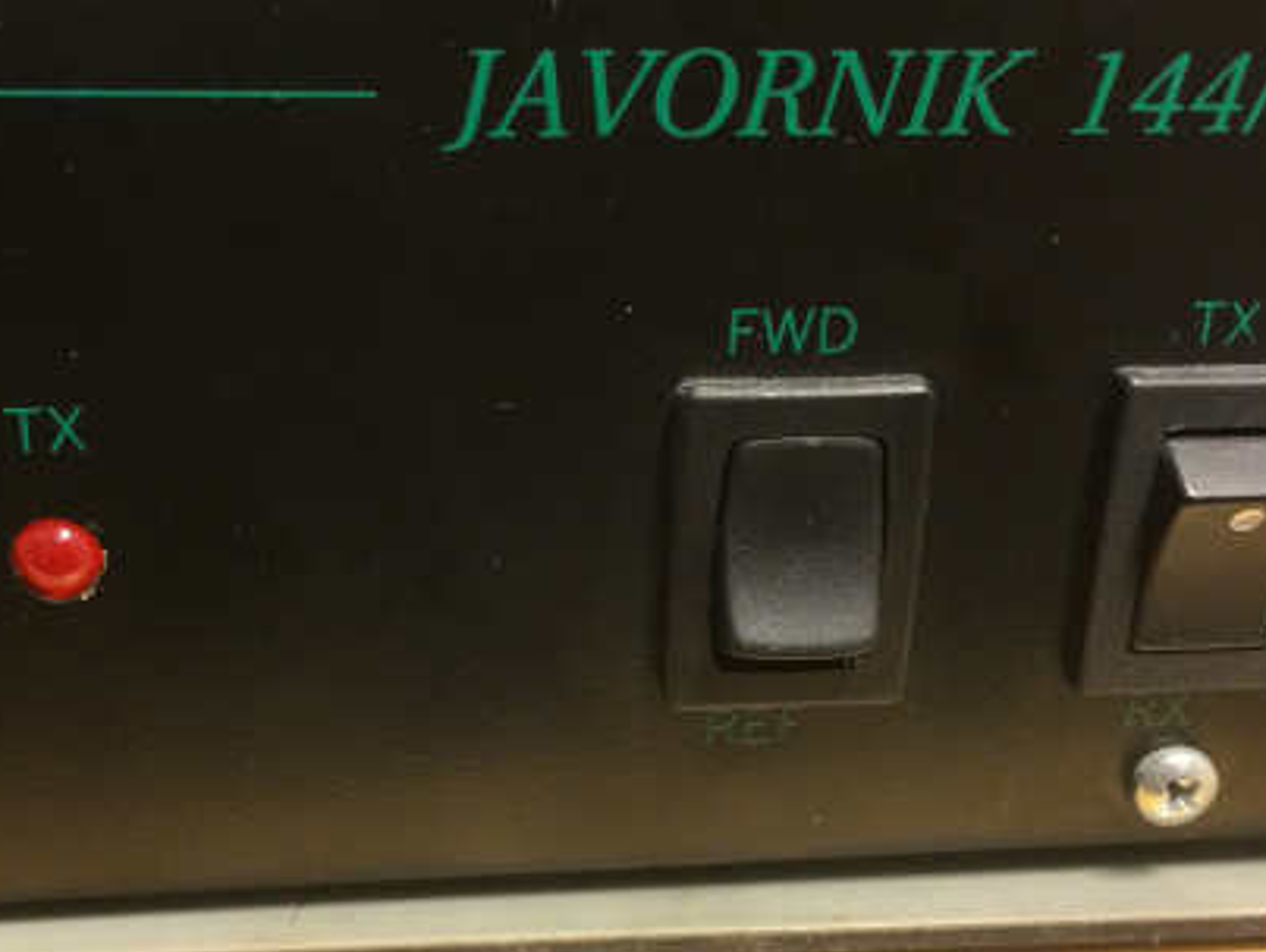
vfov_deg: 31.5
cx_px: 581
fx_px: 1684
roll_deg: -0.6
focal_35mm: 46
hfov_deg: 41.2
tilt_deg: -25.0
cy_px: 525
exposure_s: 1/33
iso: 200
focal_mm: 4.15
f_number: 2.2
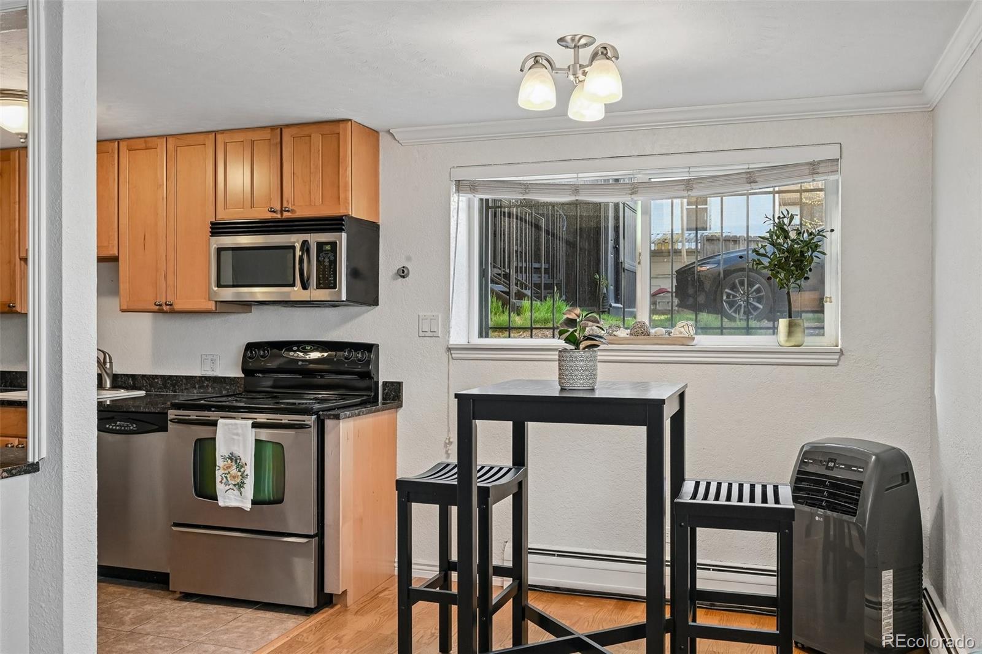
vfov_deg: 43.6
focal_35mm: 30
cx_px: 491
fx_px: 818
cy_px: 327
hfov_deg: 61.9
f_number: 11
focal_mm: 30
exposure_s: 1/8
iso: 400
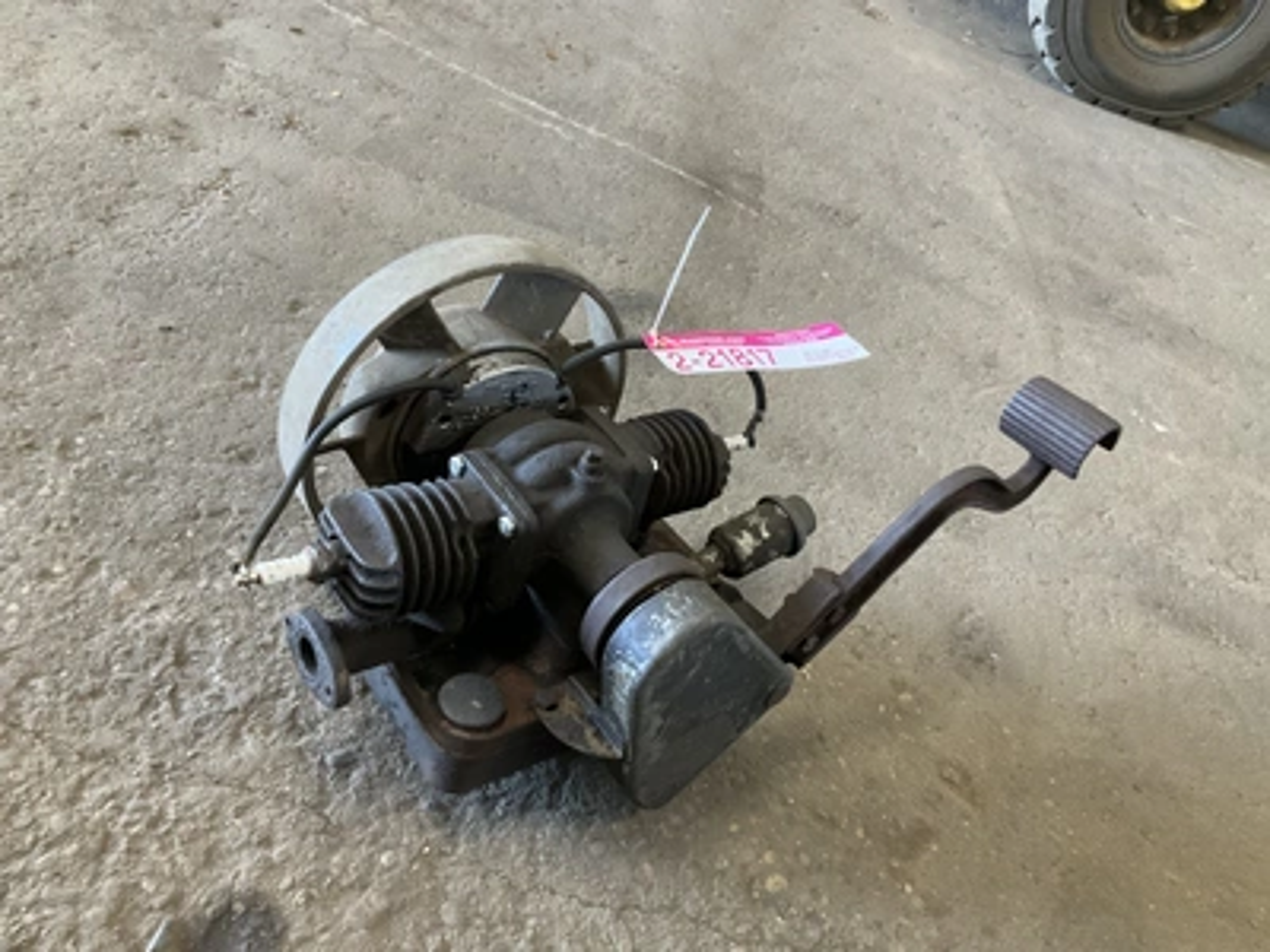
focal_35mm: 29
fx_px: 1064
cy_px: 476
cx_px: 635
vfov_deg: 48.2
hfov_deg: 61.7
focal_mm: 3
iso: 200
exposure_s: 1/60
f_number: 1.8
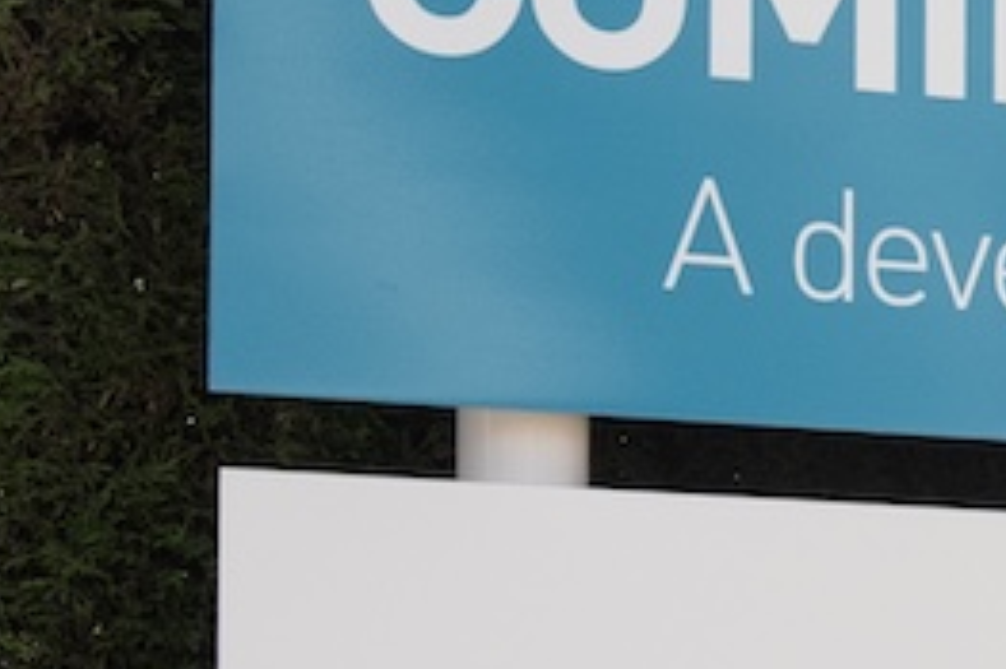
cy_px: 948
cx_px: 2815
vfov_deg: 4.7
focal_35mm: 292
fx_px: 8154
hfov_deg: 6.5
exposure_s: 1/1250
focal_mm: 40
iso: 500
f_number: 5.6
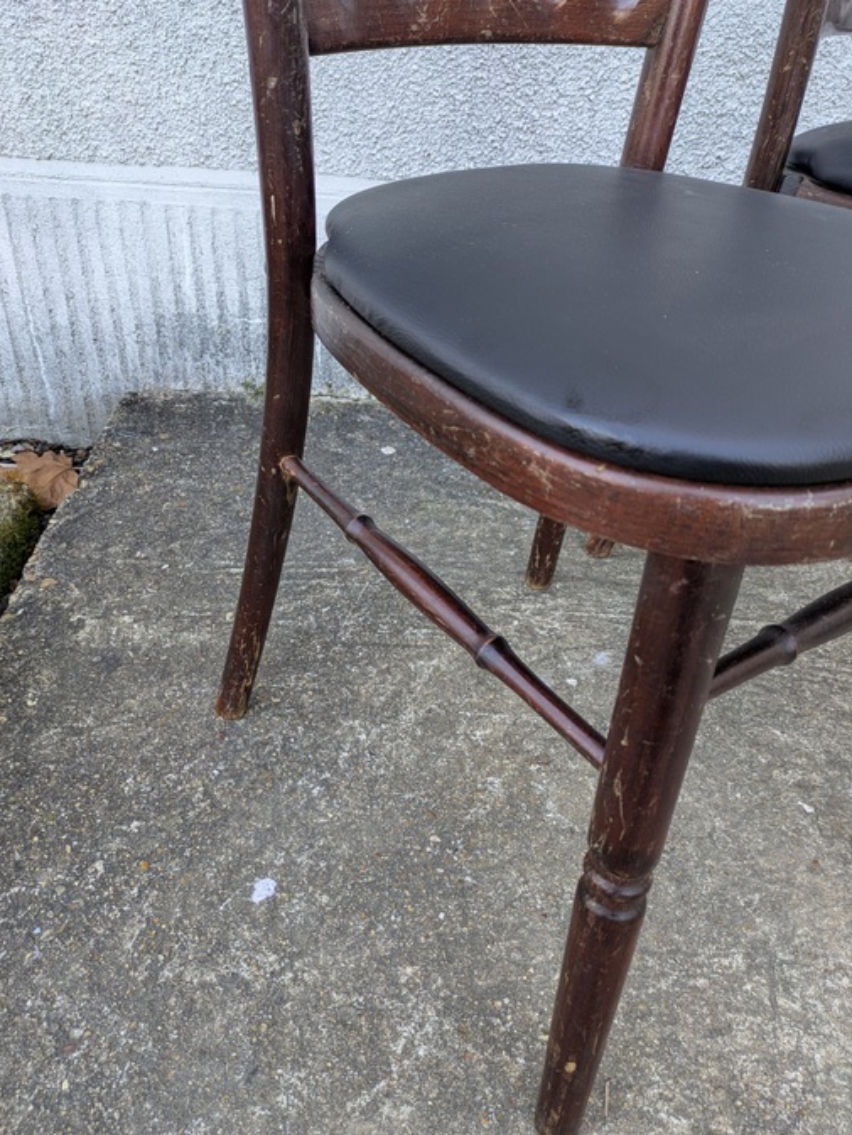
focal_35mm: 26
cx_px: 413
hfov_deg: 53.1
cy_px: 560
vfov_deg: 67.3
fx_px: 853
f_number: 1.89
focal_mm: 5.43
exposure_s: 1/100
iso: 51
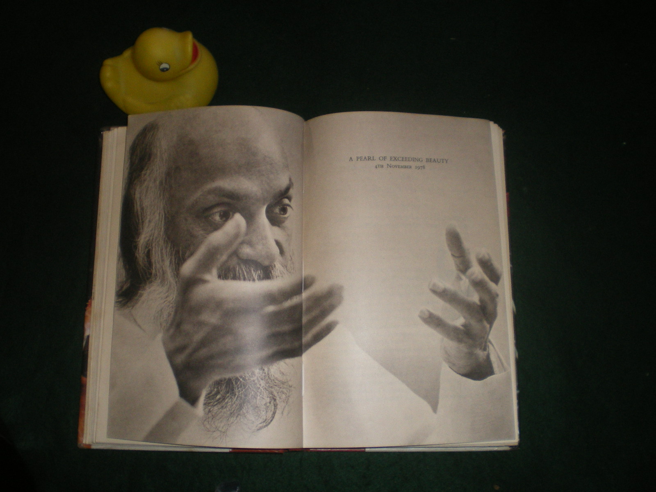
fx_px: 720
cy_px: 246
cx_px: 328
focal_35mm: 38
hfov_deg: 49.0
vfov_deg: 37.7
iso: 200
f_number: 3.1
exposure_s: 1/50
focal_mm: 6.3
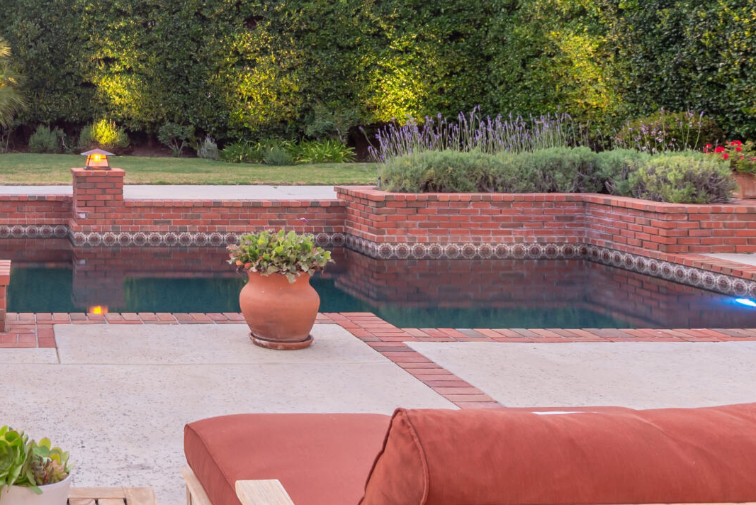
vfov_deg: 29.2
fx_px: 945
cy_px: 104
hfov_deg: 39.3
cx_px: 29
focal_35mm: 45
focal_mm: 16
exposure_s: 1.6
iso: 100
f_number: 8
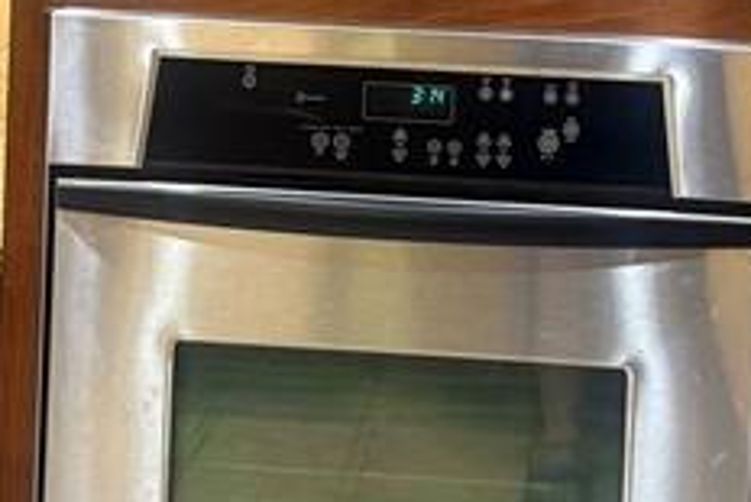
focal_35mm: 110
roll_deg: -2.1
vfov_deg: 12.0
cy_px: -194
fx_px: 2296
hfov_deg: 18.6
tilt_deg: -4.0
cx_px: 411
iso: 400
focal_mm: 6.76
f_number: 1.78
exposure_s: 1/60
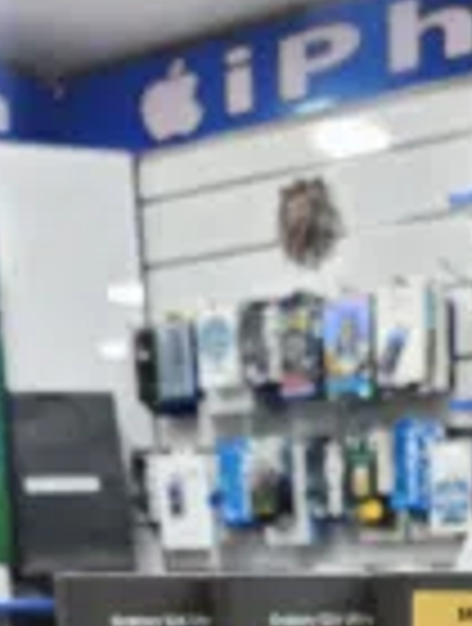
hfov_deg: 21.8
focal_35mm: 66
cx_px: 441
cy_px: 833
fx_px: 1194
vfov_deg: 25.0
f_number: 1.8
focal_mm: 5.4
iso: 100
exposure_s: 1/180
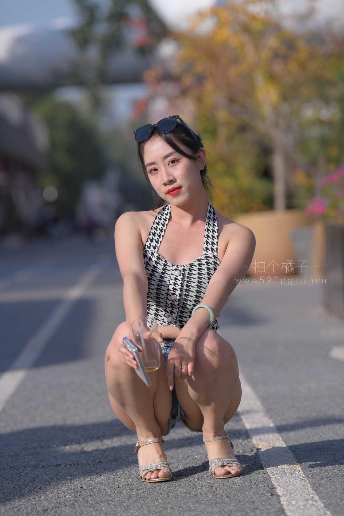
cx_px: 172
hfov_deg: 8.3
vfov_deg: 12.5
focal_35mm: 165
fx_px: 2365
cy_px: 258
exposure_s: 1/1250
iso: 110
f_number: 4
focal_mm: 165
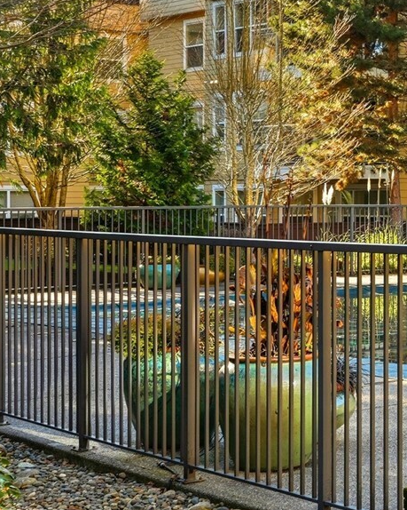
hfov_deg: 15.4
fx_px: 1295
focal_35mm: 86
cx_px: 726
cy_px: 187
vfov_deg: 22.2
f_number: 9
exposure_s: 1/1600
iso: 400
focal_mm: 31
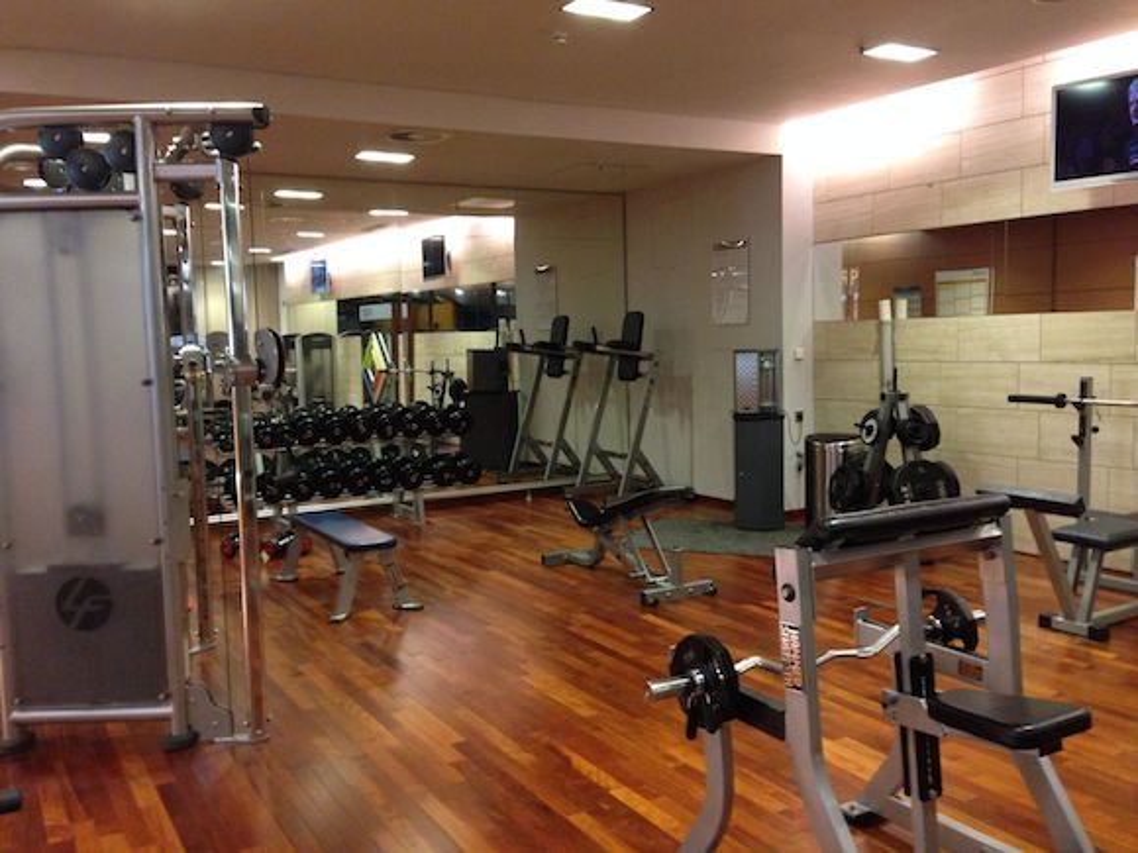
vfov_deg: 42.9
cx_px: 569
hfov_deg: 55.4
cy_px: 426
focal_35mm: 33
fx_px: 1085
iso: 320
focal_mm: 4.12
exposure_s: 1/20
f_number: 2.4
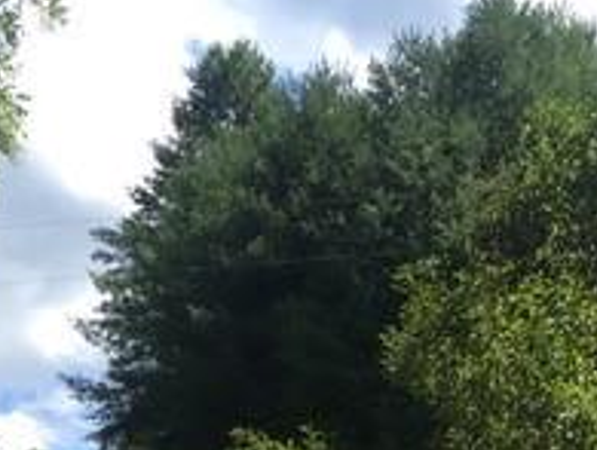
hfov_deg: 20.0
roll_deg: -1.6
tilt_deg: +8.3
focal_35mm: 95
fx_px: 1641
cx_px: 12
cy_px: 628
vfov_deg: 14.8
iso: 32
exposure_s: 1/1130
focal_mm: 4.15
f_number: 2.2
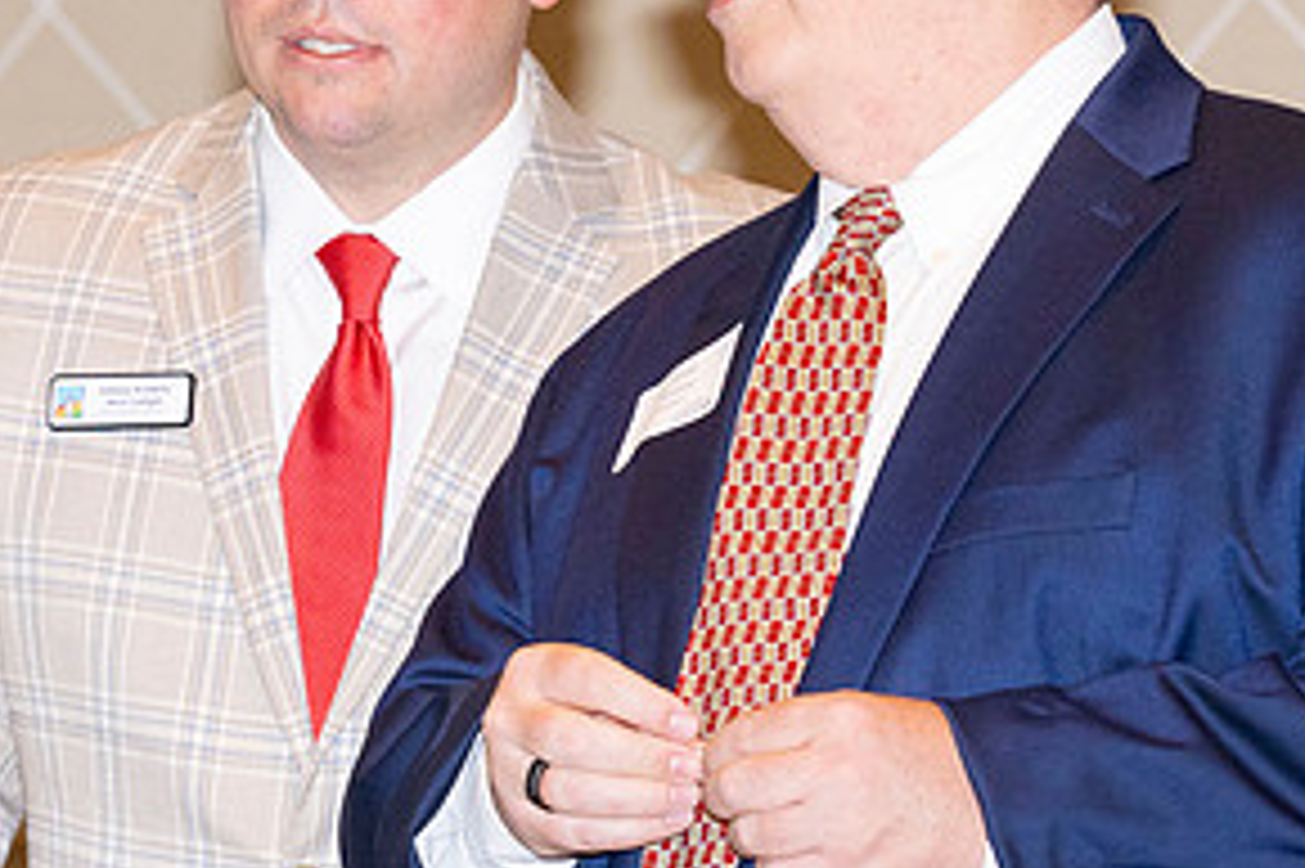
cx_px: 594
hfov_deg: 6.2
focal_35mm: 335
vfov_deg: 4.1
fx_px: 12136
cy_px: 410
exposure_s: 1/100
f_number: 5.6
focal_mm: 120
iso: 1000
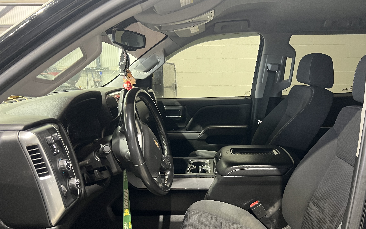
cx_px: 205
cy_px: 148
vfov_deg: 40.2
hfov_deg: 61.0
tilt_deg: -13.9
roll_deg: +0.1
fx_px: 309
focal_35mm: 31
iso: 500
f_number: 1.5
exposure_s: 1/40
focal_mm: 5.7
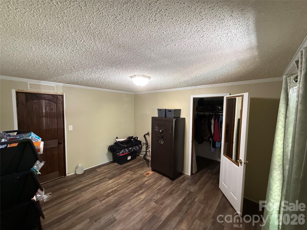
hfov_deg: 102.1
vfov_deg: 85.7
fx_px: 124
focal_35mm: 14
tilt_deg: -2.4
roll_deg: -0.9
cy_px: 115
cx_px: 154
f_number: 2.2
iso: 640
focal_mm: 2.22
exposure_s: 1/60
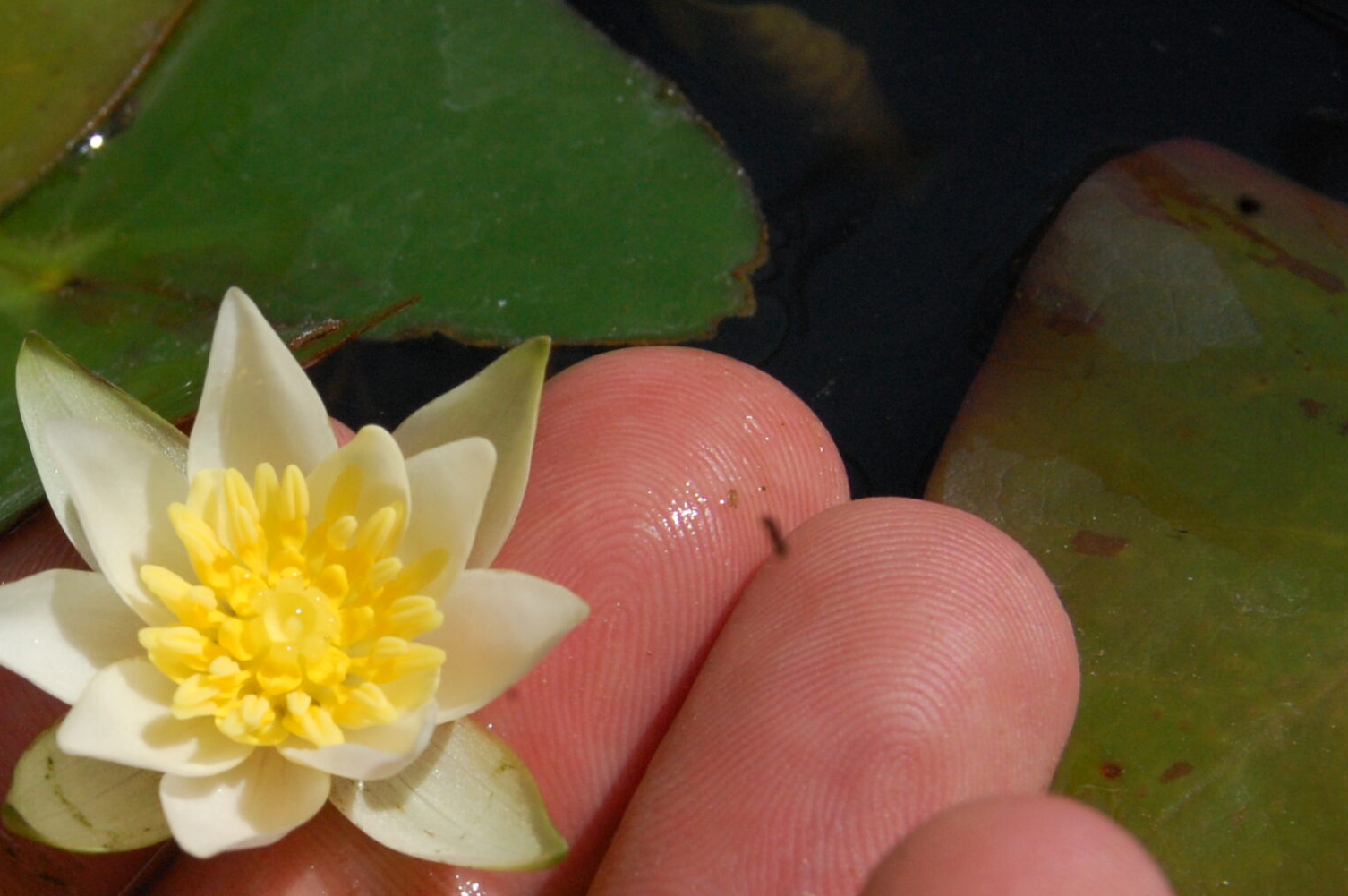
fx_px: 3816
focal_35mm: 102
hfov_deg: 19.9
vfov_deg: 13.4
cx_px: 296
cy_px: 662
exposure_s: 1/1000
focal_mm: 40
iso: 800
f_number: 16
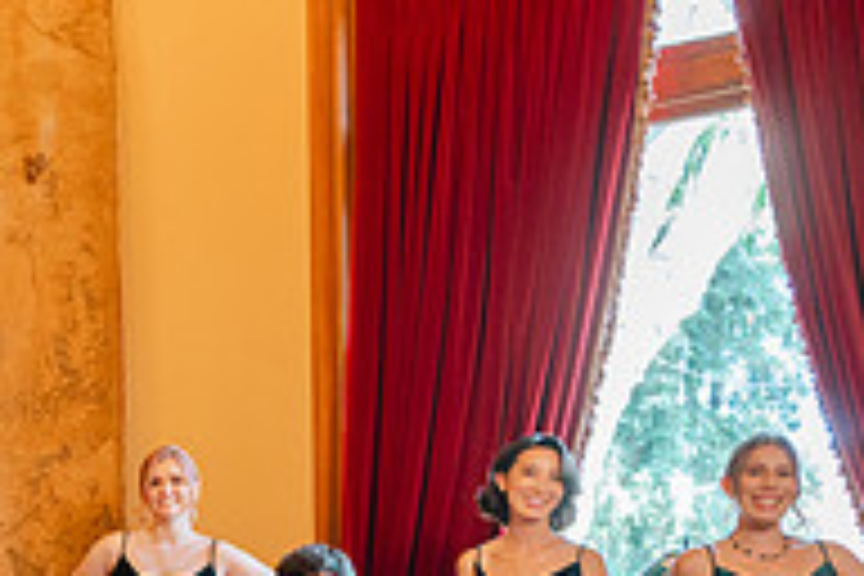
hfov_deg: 21.3
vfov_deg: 15.2
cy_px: 679
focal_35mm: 87
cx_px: -248
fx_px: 2088
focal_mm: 28
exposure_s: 1/60
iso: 1000
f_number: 4
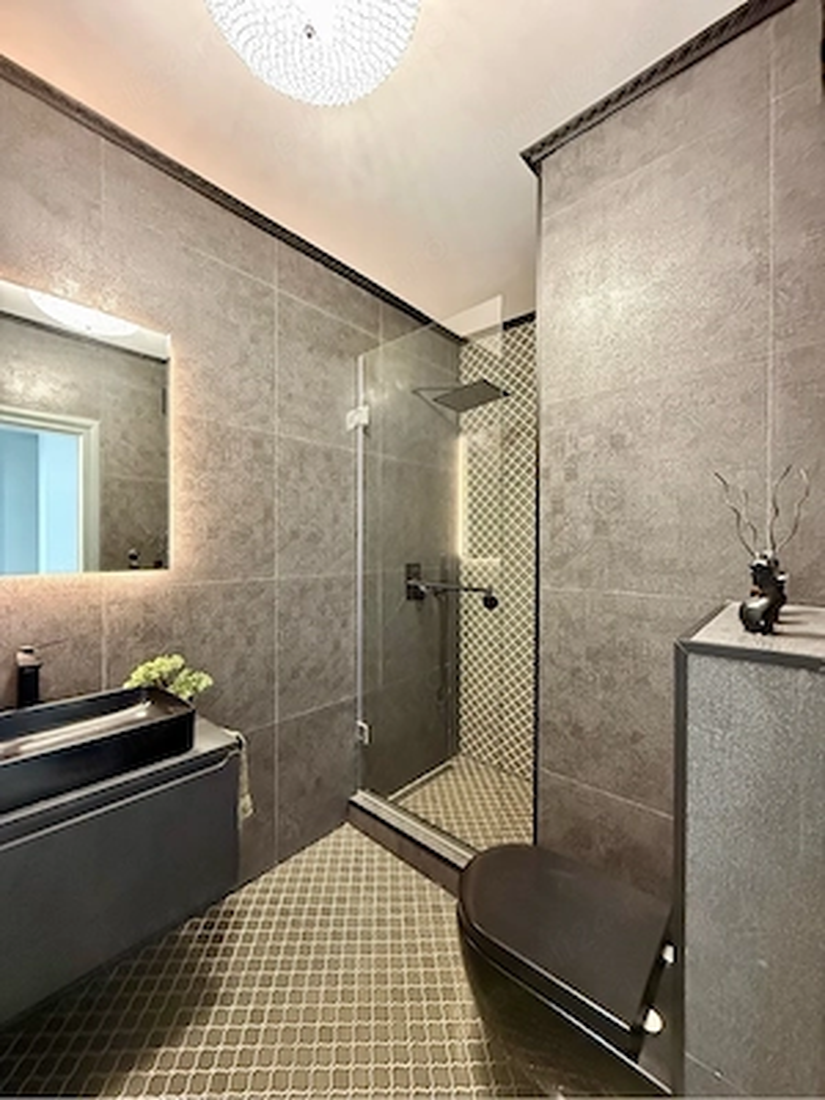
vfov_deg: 102.1
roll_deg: +0.4
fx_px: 445
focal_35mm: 14
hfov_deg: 85.7
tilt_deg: +0.0
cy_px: 550
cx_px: 412
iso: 1250
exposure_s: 1/50
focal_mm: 2.22
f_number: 2.2
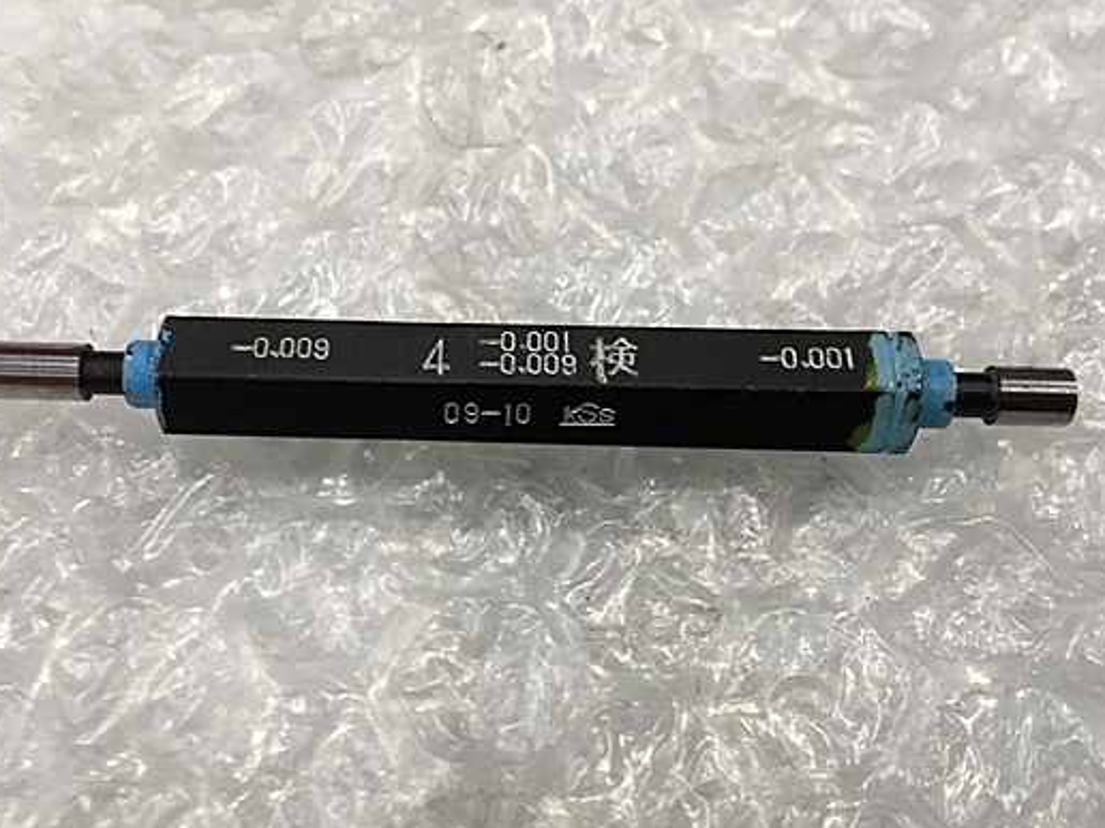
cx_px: 450
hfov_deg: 51.1
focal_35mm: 36
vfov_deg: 39.7
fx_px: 1149
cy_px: 426
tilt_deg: -63.4
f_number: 2.2
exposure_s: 1/30
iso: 32
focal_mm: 4.15
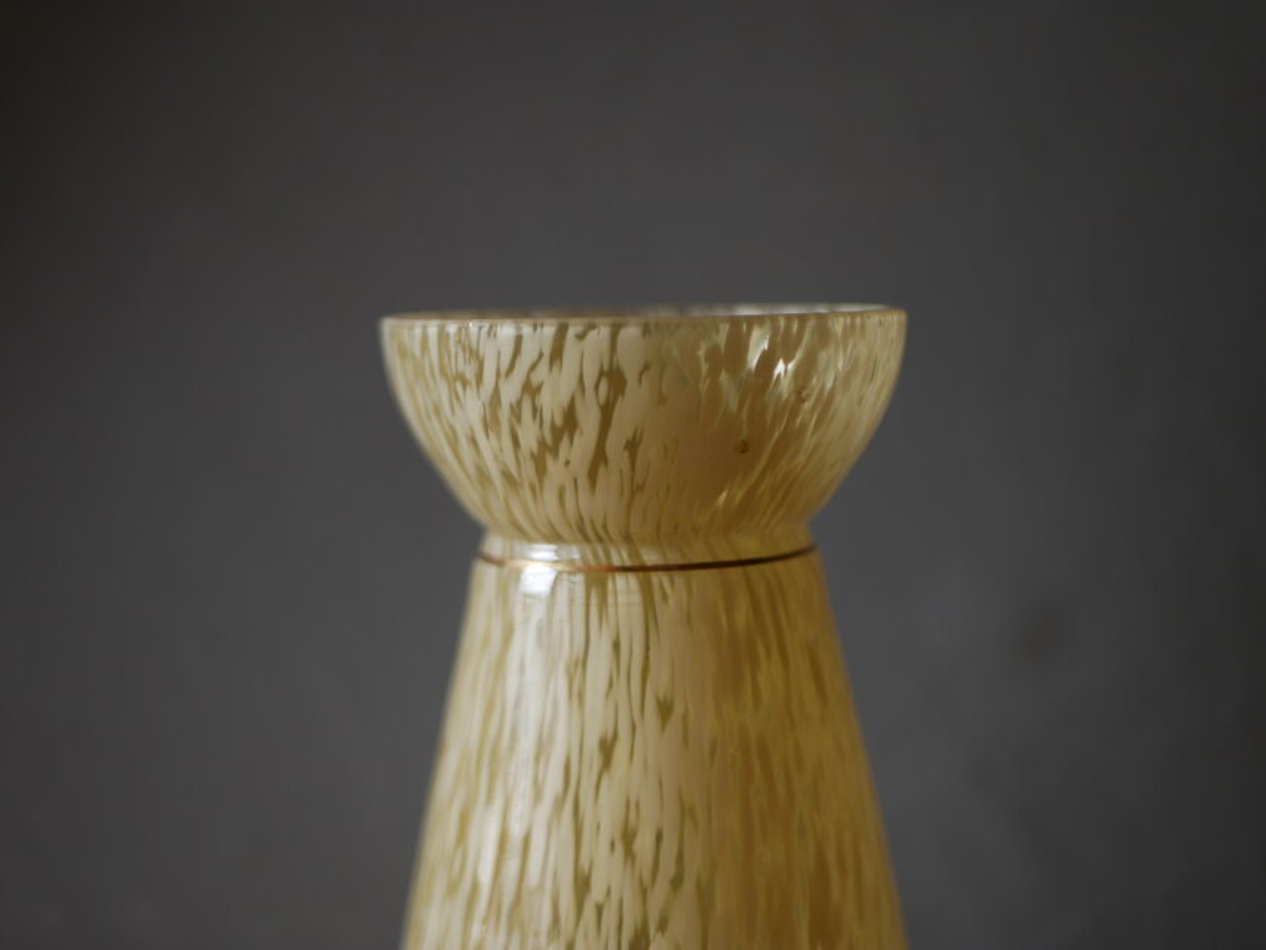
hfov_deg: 38.2
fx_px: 1829
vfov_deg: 29.1
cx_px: 633
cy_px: 475
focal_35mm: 50
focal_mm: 25
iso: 200
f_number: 2
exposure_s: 1/125
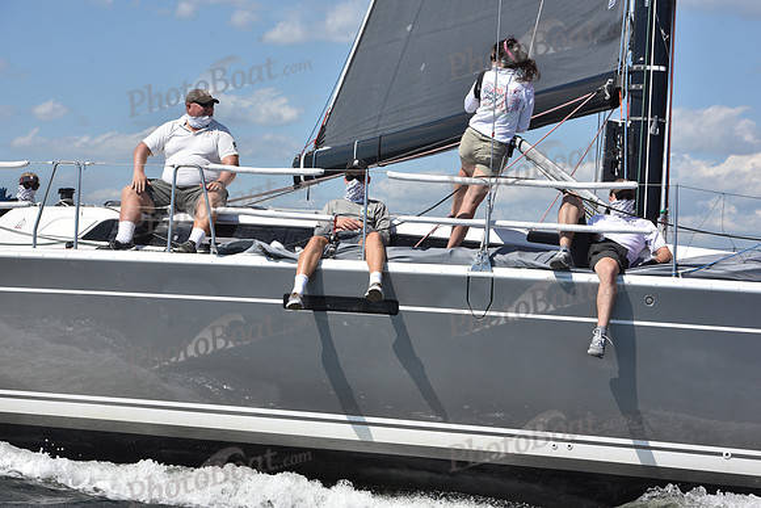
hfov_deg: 21.5
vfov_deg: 14.4
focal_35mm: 95
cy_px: 254
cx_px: 380
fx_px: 2009
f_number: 10
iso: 320
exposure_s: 1/1250
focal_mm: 95
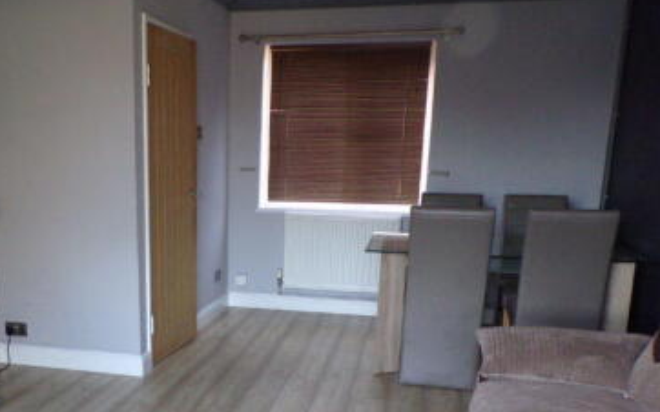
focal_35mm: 41
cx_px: 232
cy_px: 316
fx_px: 737
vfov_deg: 30.6
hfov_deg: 47.6
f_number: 3
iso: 198
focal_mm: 4.3
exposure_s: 1/34
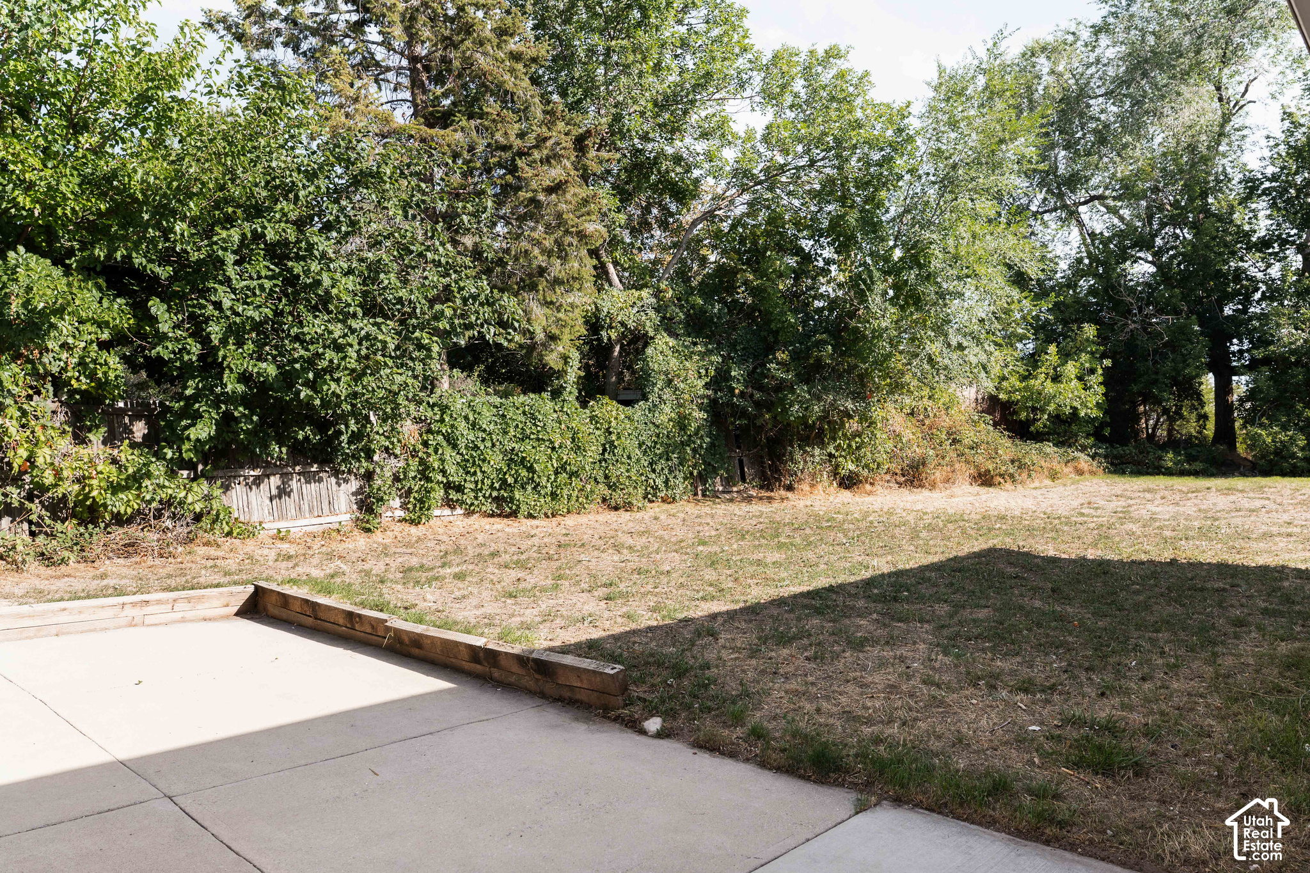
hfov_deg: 73.2
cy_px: 436
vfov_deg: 52.7
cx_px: 655
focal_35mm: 24
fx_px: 881
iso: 100
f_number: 6.3
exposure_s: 1/125
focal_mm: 24
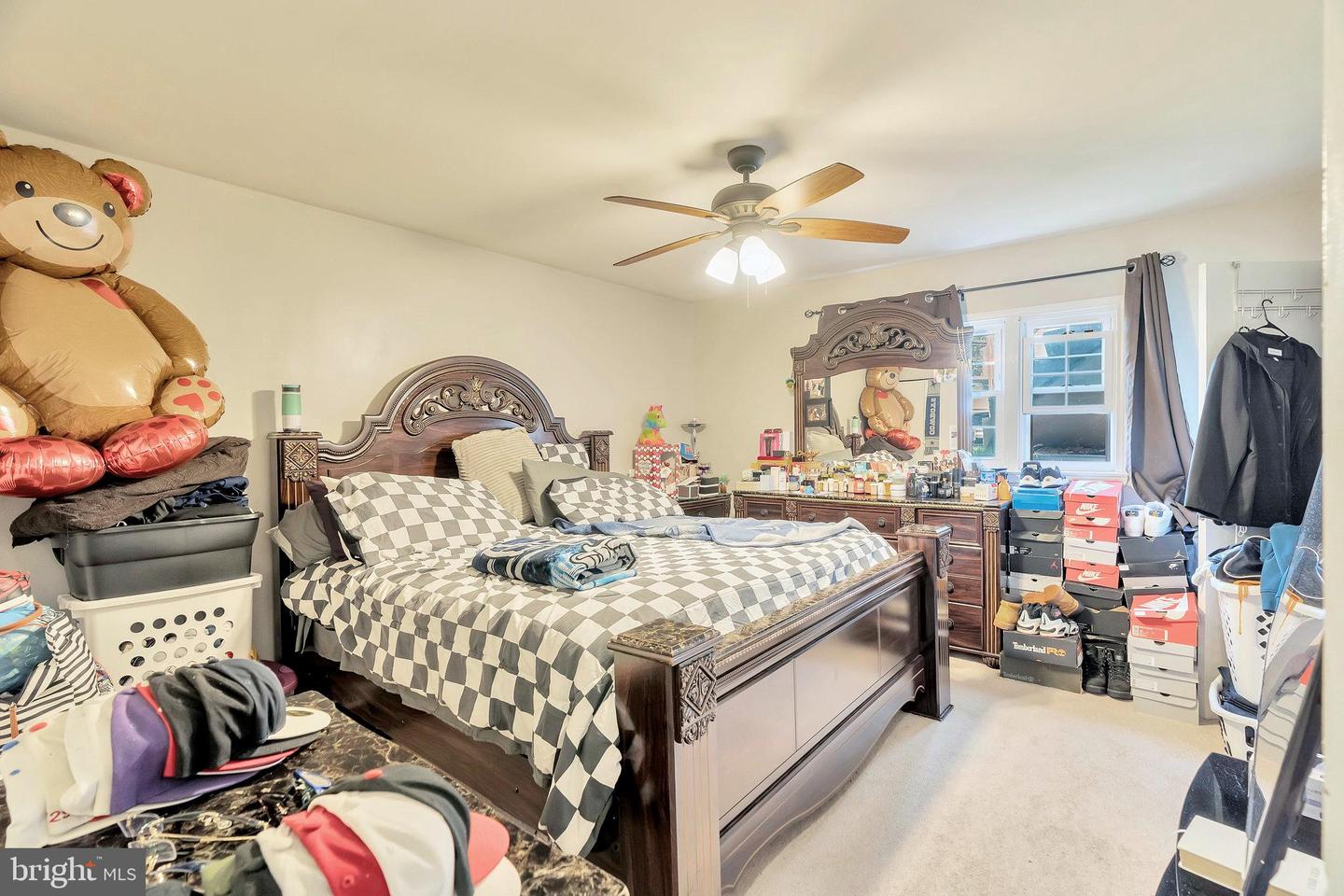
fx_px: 597
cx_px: 672
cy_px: 448
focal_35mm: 16
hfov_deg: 96.7
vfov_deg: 73.7
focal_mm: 16
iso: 1250
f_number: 7.1
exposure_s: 1/6
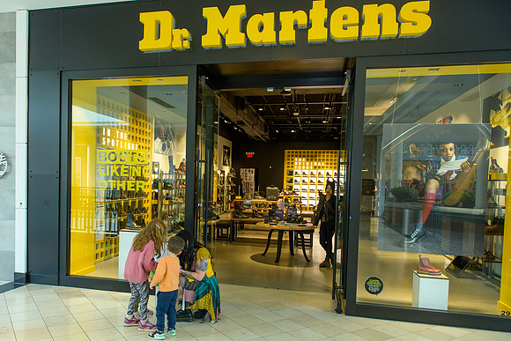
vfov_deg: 46.1
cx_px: 212
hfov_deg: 64.8
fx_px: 399
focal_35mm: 28
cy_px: 198
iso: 800
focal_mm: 24
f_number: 3.5
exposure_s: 1/200
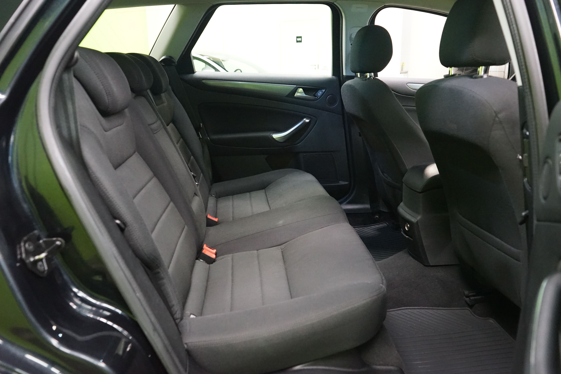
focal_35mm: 28
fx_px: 436
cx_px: 280
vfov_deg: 46.4
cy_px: 187
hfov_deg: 65.5
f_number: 5
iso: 6400
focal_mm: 28
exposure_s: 1/50
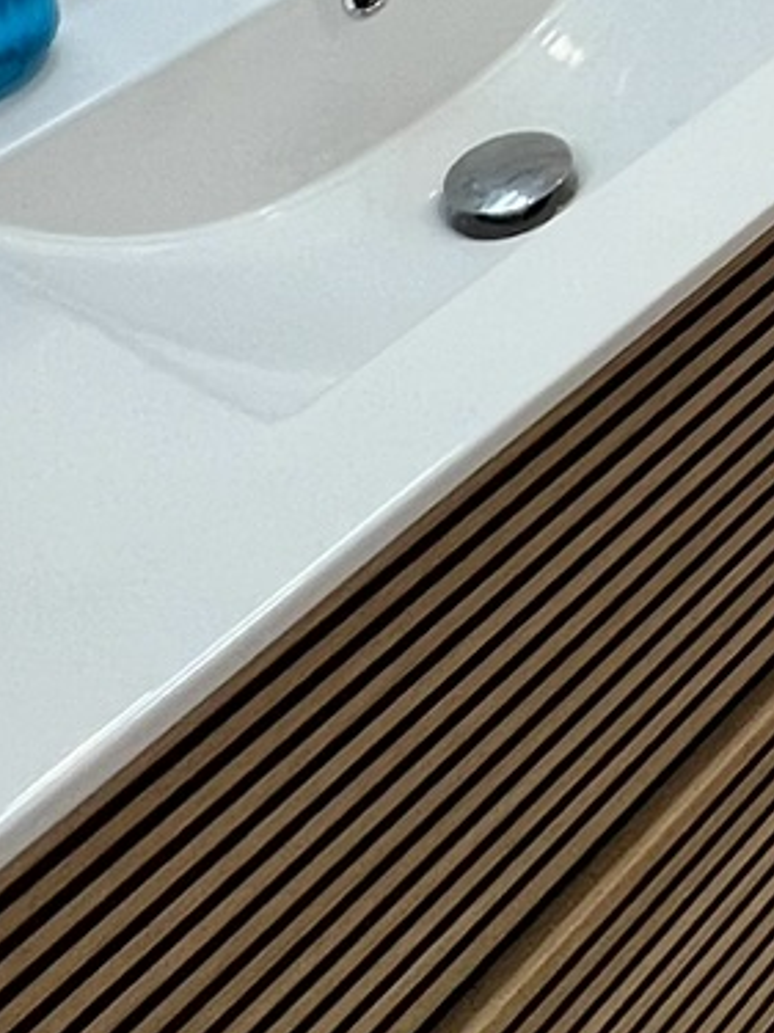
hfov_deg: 16.3
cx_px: 1509
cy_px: -733
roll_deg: +0.5
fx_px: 2118
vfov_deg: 20.7
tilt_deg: -16.4
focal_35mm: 71
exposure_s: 1/100
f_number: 1.8
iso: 125
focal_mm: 1.57
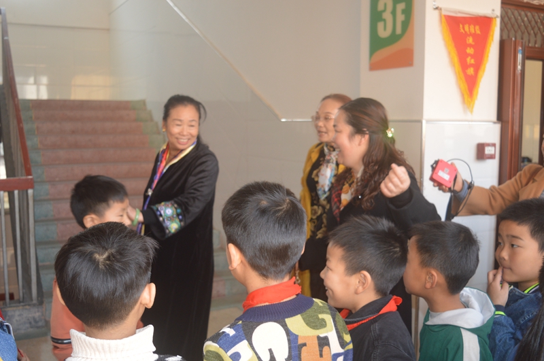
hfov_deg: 51.3
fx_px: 566
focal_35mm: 38
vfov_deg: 35.4
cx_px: 272
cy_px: 180
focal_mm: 25
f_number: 4
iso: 400
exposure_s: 1/125
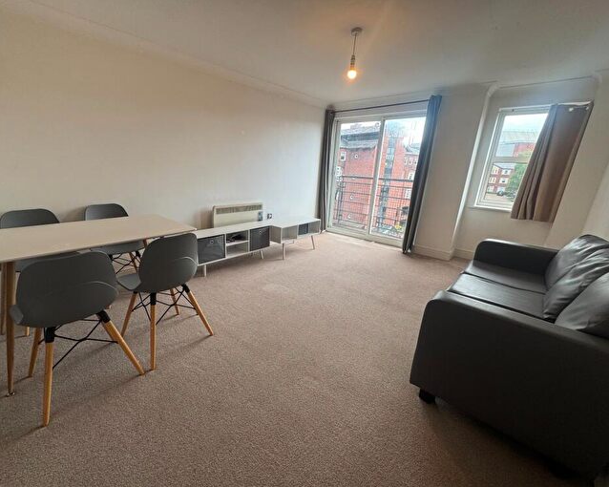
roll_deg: -2.3
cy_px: 250
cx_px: 287
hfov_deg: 96.7
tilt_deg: -16.1
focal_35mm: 15
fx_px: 270
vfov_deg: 84.0
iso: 40
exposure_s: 1/102
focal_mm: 2.22
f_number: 2.2
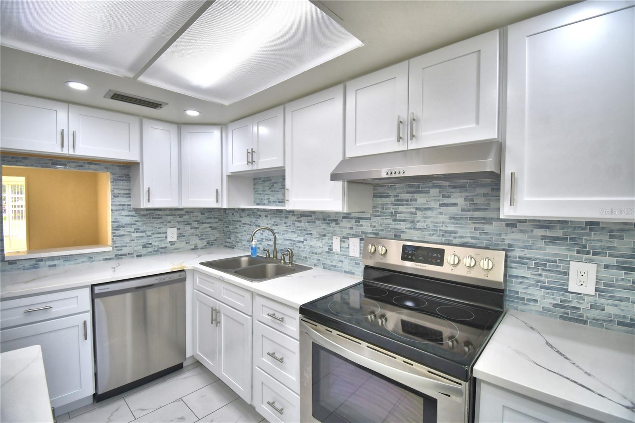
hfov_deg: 100.4
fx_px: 265
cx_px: 318
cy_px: 212
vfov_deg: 77.3
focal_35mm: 15
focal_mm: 10
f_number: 4.5
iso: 250
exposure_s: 1/125
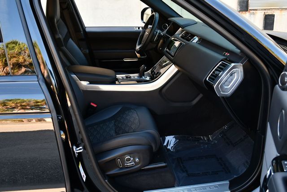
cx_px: 144
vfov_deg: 36.9
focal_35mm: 36
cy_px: 96
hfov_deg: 53.1
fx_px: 287
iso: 400
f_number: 3.5
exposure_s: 1/250
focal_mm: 18
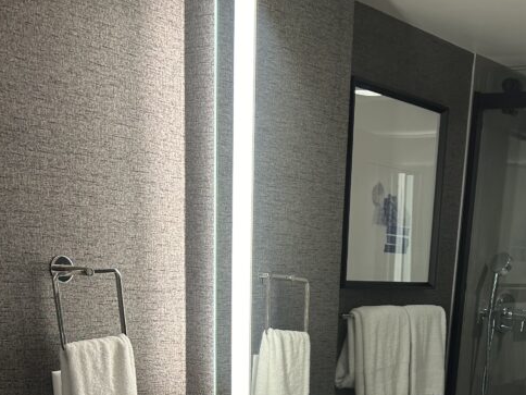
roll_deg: -4.7
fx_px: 836
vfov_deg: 23.4
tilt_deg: -18.1
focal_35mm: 55
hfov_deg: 34.4
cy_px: 516
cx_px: 372
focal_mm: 5.7
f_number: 1.5
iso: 50
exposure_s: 1/120
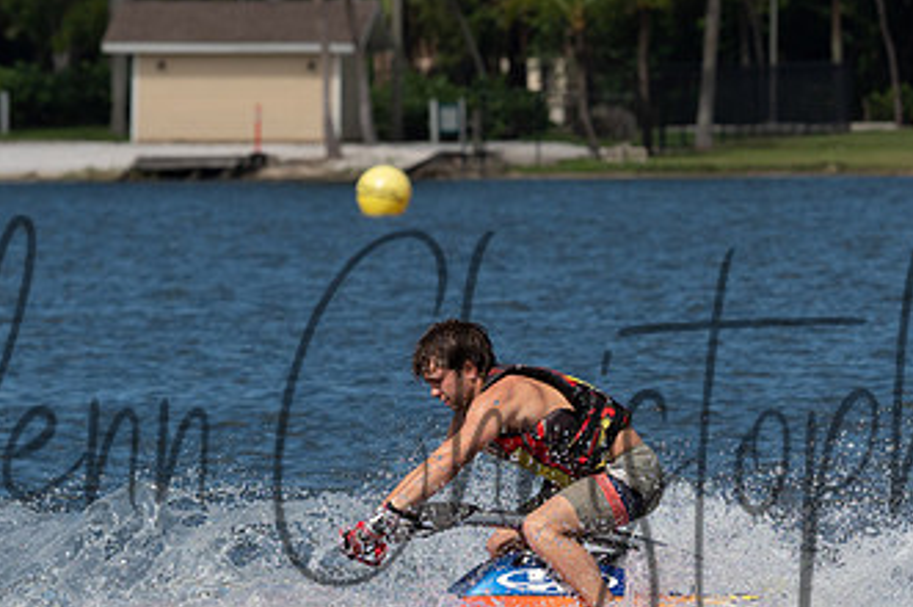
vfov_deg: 2.1
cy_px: 462
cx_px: 474
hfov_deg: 3.1
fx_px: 16696
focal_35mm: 659
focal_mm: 150
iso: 200
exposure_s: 1/2500
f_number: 4.5
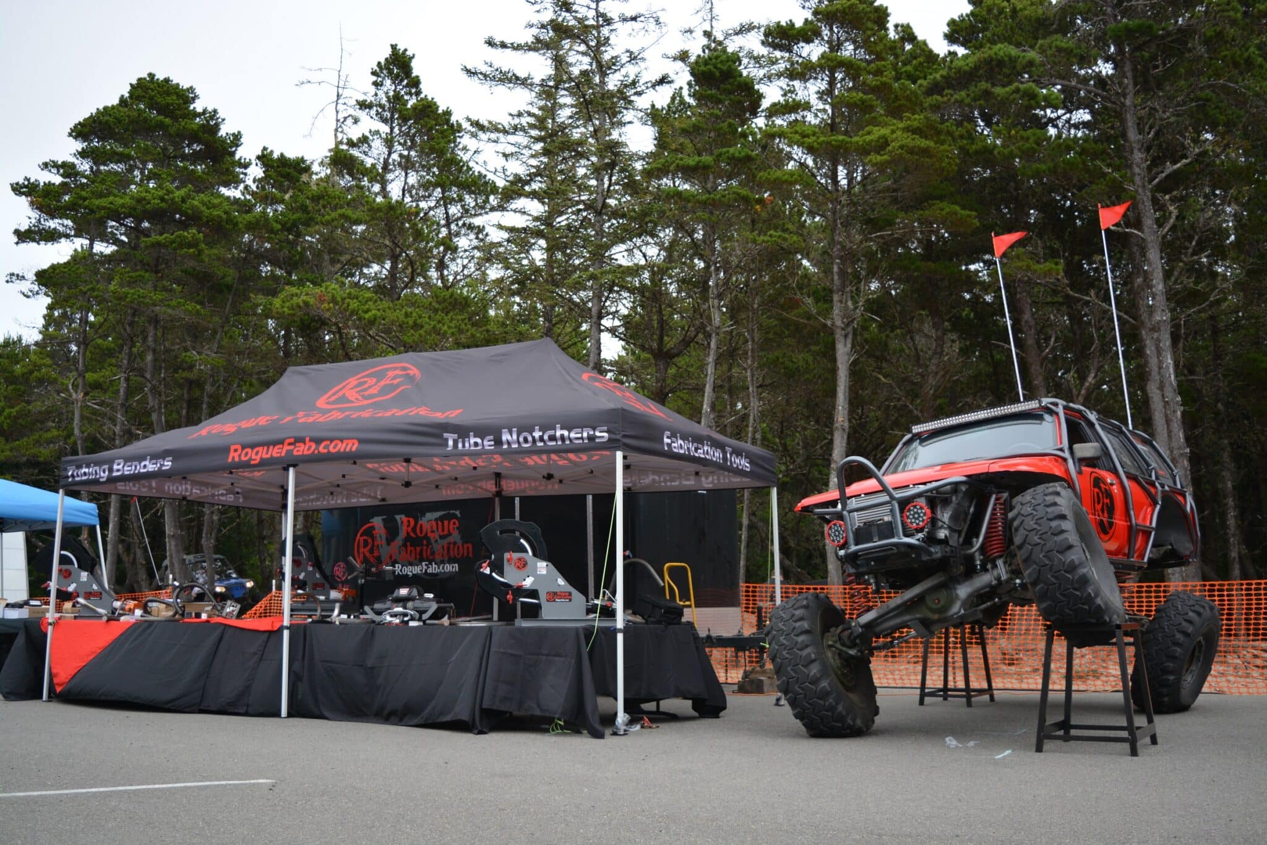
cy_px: 422
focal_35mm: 36
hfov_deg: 53.1
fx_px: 1267
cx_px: 634
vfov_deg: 36.9
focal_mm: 24
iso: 320
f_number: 4
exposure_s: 1/1250
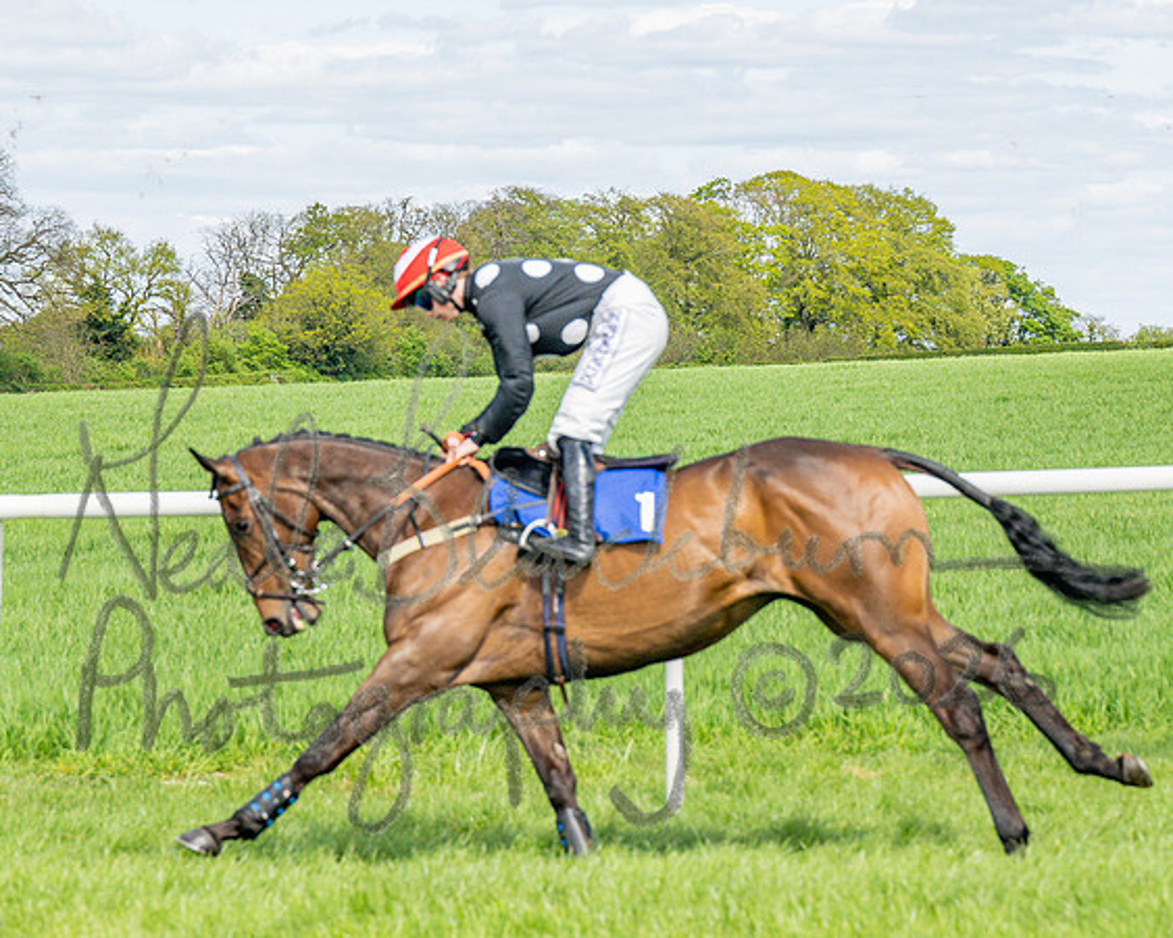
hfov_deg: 12.1
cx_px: 377
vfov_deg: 9.7
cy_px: 307
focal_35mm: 159
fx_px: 5523
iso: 400
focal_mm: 70
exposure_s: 1/3200
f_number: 4
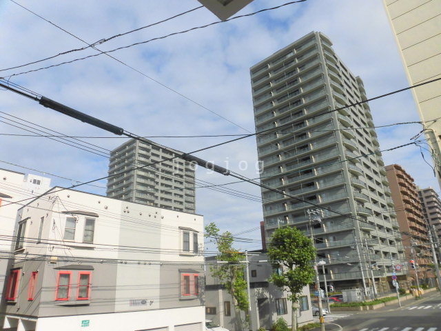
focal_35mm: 24
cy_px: 166
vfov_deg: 56.8
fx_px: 306
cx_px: 220
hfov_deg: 71.6
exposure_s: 1/200
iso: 100
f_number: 7.8
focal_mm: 4.3
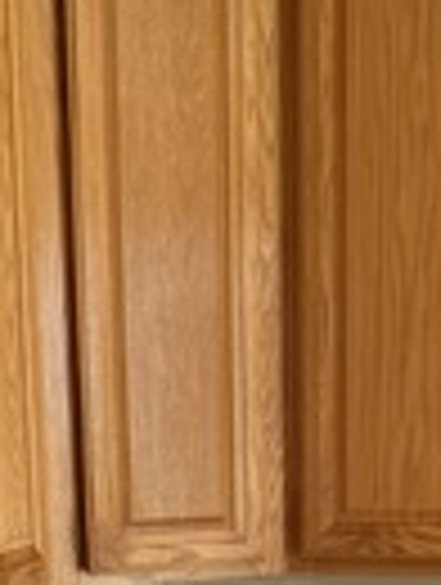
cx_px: 310
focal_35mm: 123
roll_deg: +2.0
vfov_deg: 14.4
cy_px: 983
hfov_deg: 12.1
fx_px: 2083
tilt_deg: -14.0
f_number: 1.78
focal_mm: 6.76
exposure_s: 1/121
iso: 50
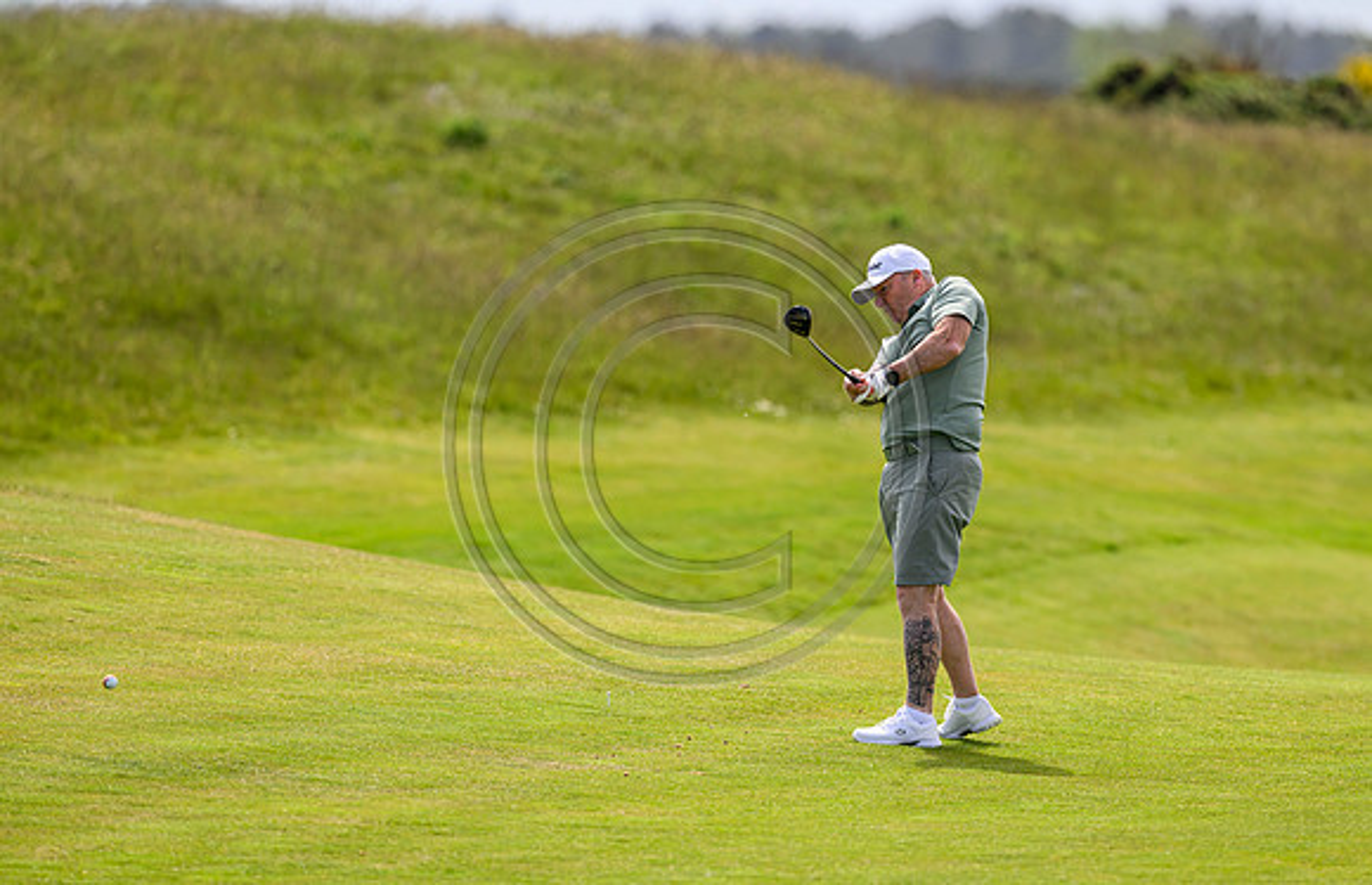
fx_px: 17385
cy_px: 364
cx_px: 783
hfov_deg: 4.5
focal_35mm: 461
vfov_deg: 2.9
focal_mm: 400
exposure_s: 1/3200
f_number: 4
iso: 500
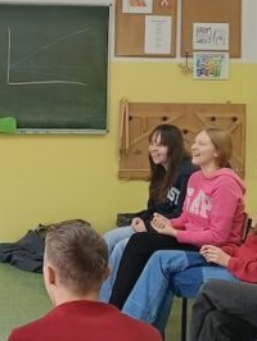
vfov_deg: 19.4
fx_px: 988
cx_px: -77
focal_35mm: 100
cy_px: 64
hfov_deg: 14.2
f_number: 1.88
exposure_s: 1/100
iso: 400
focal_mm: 4.84
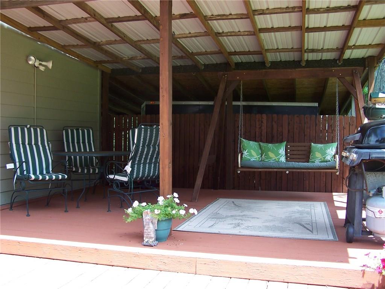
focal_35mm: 38
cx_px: 192
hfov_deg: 49.0
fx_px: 423
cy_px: 144
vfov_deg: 37.7
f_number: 2.8
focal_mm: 6.3
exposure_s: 1/125
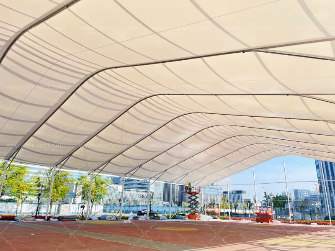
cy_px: 126
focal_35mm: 26
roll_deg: -2.7
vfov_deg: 53.1
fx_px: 252
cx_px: 168
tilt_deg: +18.1
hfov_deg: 67.3
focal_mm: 4.2
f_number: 1.6
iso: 32
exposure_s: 1/1221
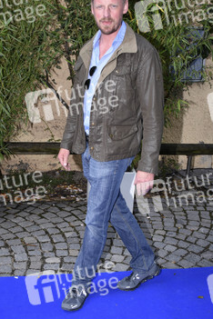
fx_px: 364
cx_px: 98
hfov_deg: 32.6
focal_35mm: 41
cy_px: 147
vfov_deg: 47.4
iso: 100
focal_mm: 24
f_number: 3.8
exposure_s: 1/160
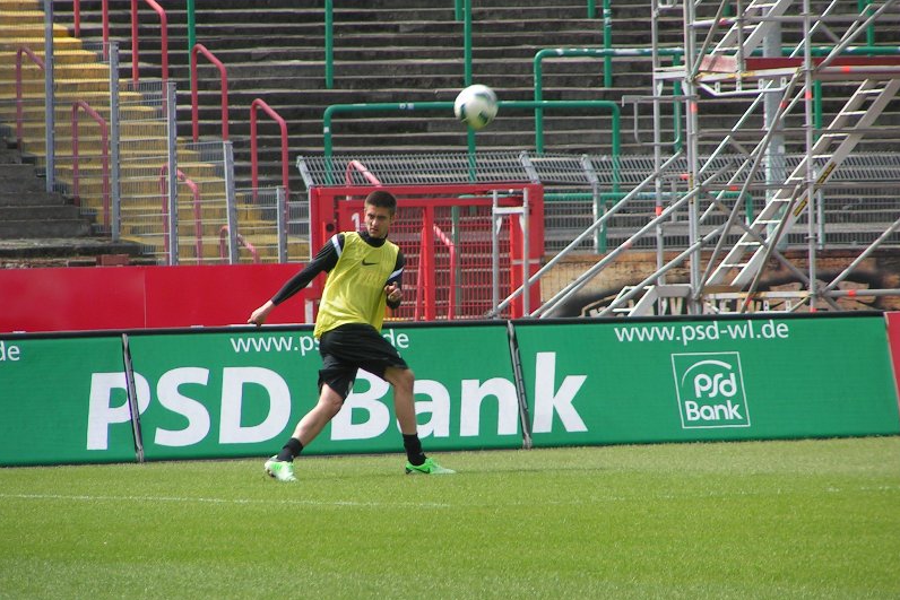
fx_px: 9926
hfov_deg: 5.2
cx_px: 451
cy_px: 266
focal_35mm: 397
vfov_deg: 3.5
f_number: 3.5
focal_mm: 58
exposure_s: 1/500
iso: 50
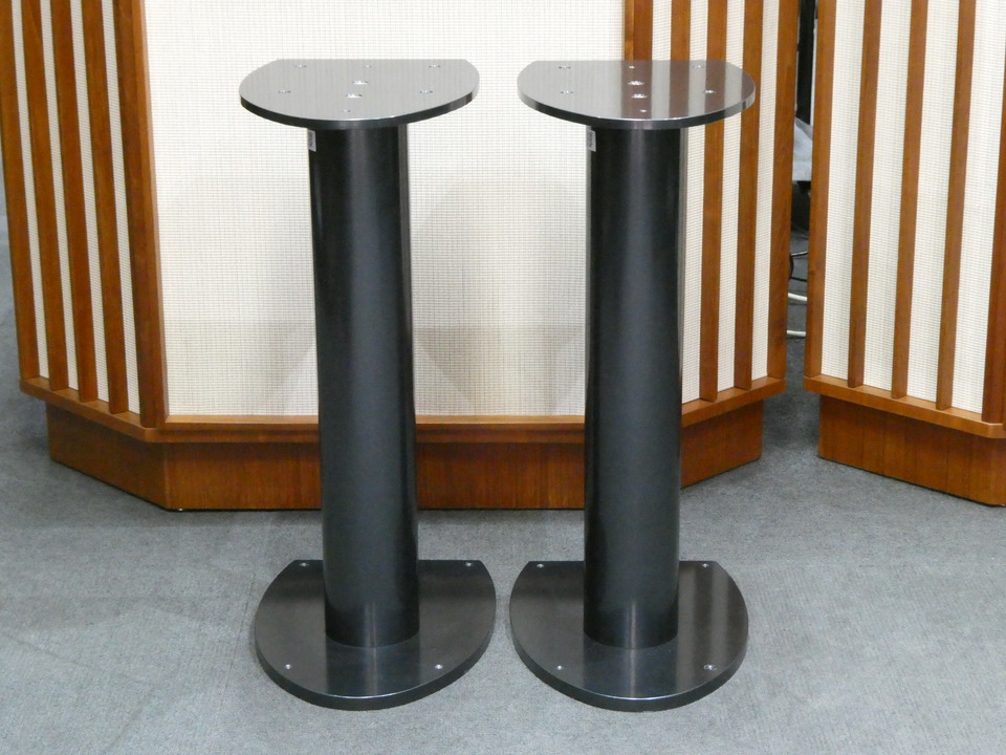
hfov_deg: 27.8
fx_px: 2034
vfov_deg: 21.0
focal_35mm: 70
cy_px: 378
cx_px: 503
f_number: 6.3
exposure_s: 1/10
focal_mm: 12.5
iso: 1600
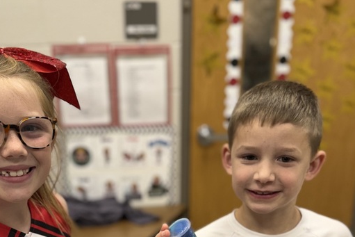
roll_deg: +0.8
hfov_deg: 39.5
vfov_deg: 25.0
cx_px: 151
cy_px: 265
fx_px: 493
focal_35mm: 50
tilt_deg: -22.8
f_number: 1.78
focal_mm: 6.76
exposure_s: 1/120
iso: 200
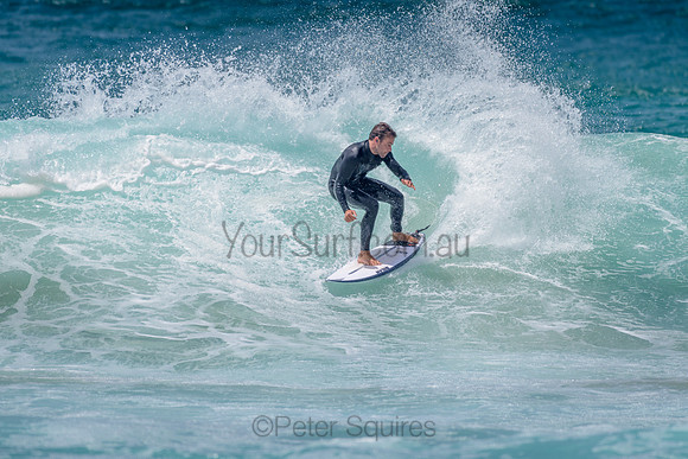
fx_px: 11741
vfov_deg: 2.2
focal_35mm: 614
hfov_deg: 3.4
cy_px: 180
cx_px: 373
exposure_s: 1/2000
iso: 90
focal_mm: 500
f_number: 5.6
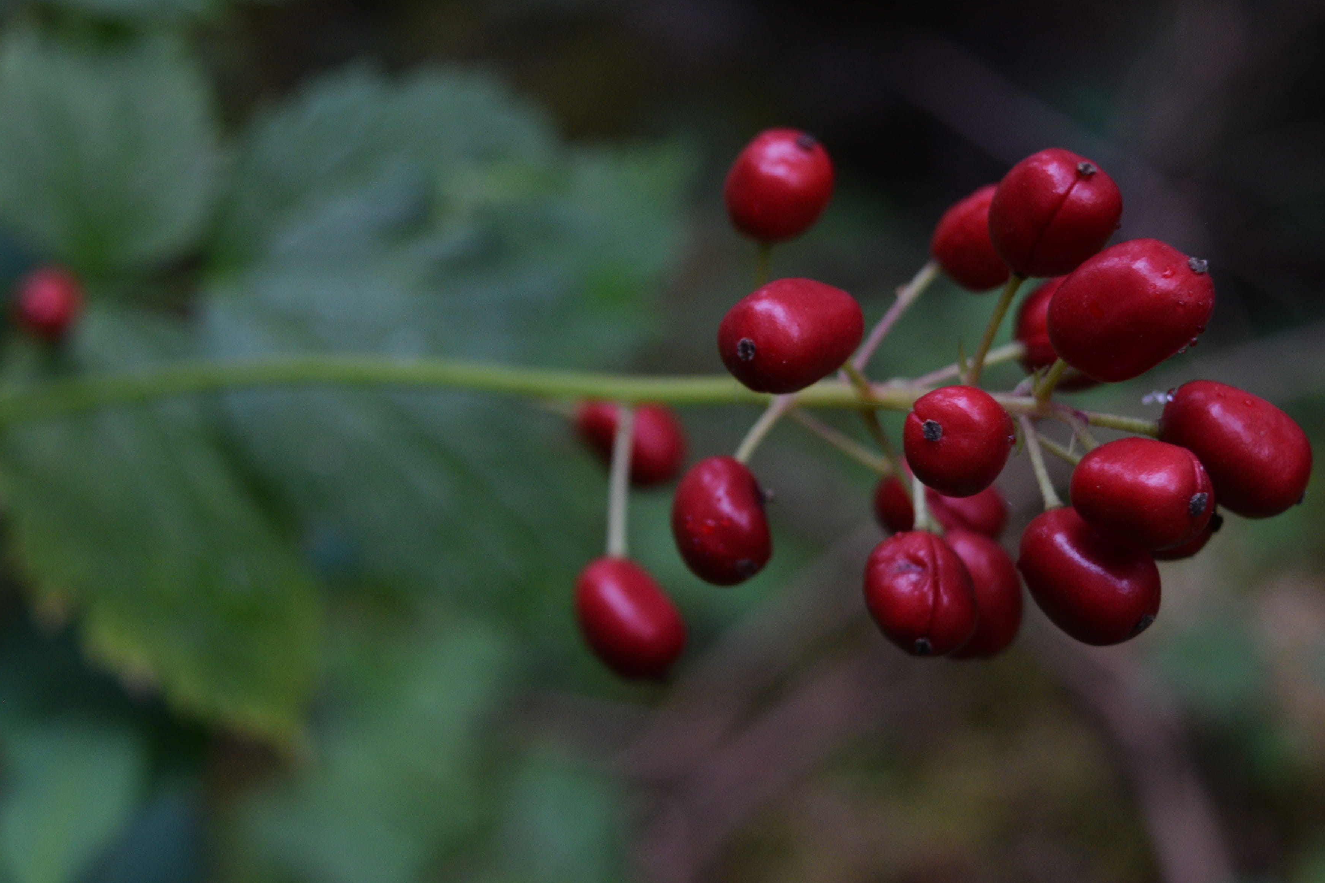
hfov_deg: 22.6
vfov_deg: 15.2
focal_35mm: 90
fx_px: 3307
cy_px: 409
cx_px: 537
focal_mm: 35
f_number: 5
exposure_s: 1/100
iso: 400
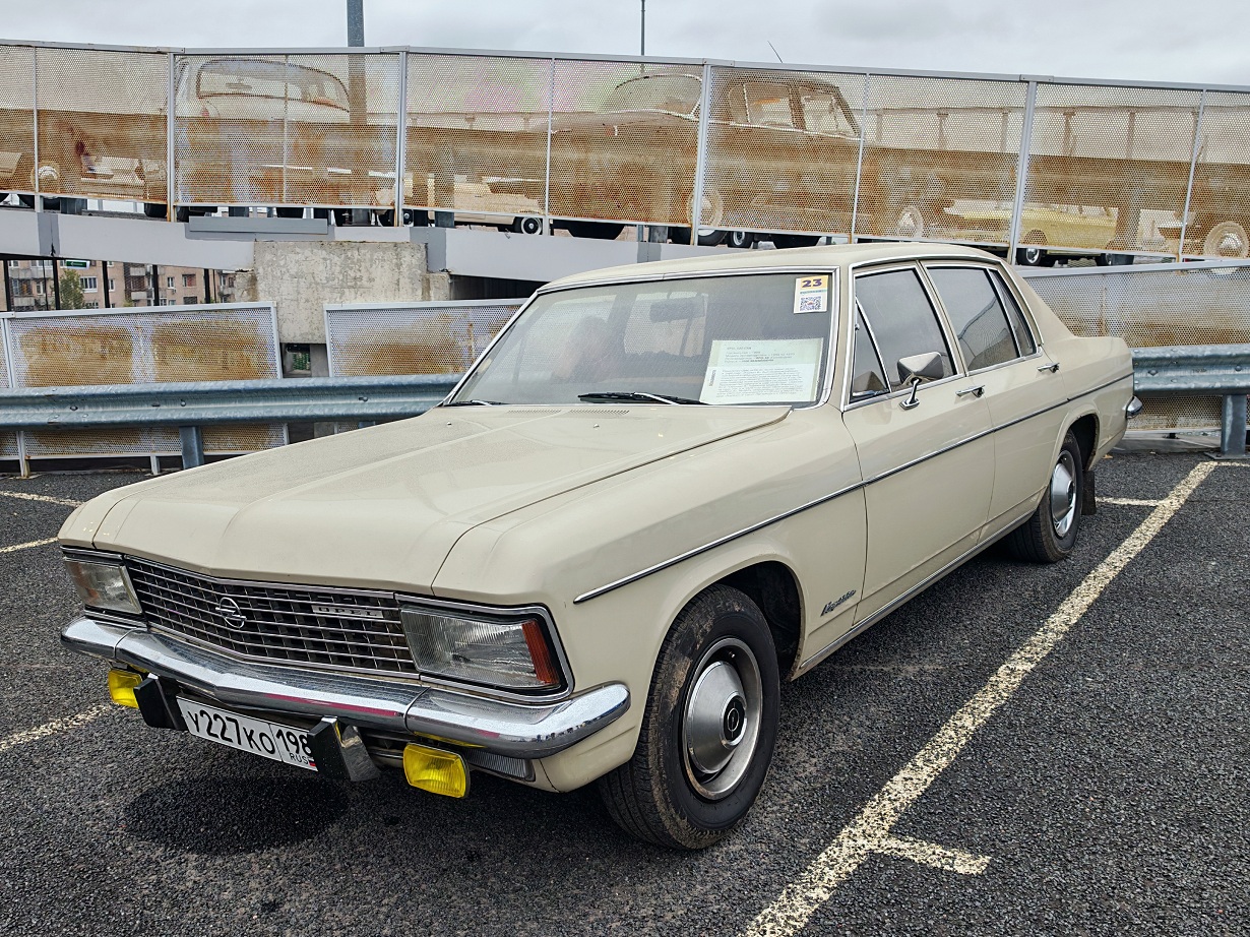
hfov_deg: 58.4
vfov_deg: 45.4
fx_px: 1119
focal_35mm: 31
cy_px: 468
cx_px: 625
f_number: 2
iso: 100
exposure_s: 1/760
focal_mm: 6.83
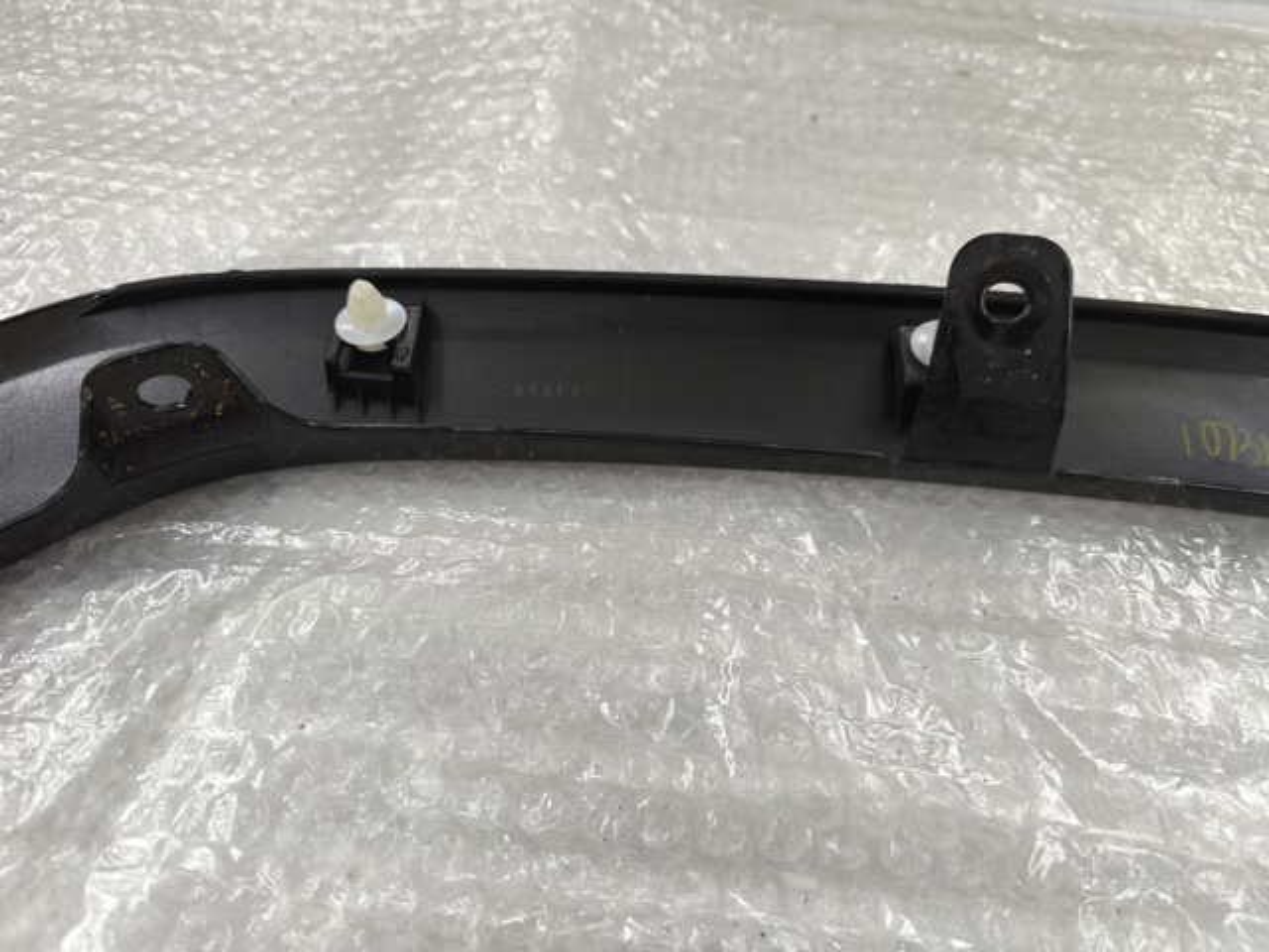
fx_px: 843
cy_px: 476
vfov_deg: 58.9
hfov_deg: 73.9
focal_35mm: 23
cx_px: 634
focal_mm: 5.35
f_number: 1.7
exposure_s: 1/100
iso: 250
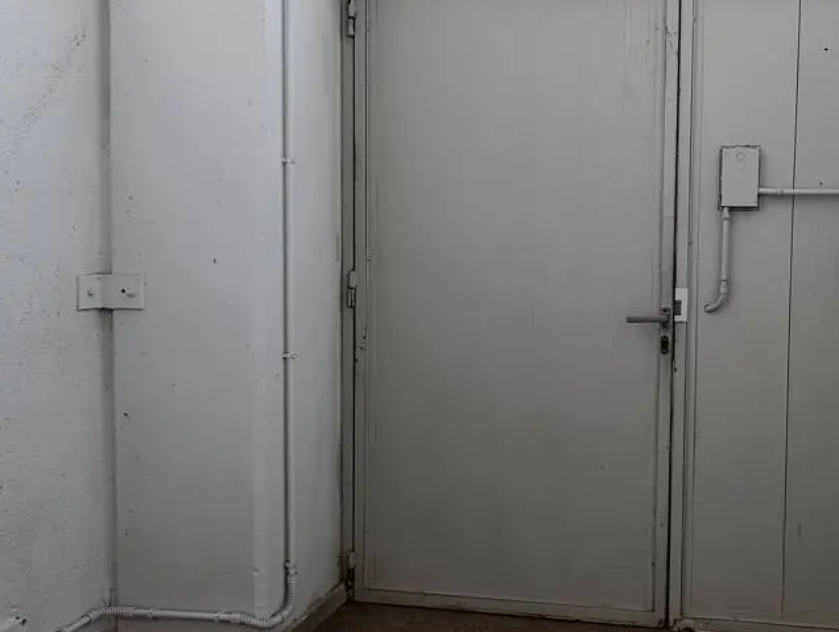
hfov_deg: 49.0
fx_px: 874
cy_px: 273
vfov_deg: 39.7
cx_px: 644
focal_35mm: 36
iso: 400
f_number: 1.7
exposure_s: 1/100
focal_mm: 6.11
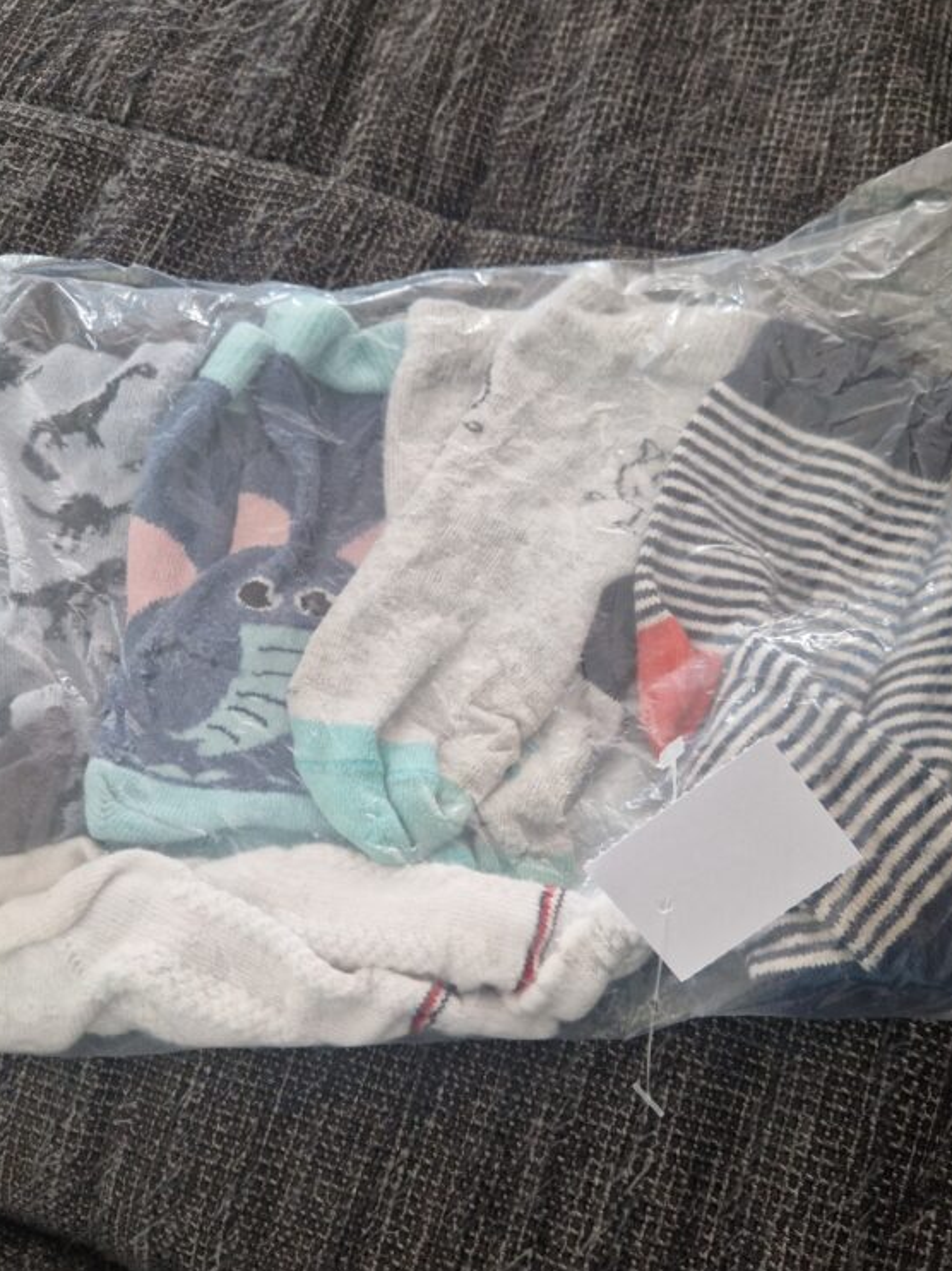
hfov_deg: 45.4
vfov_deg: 58.4
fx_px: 1137
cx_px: 464
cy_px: 636
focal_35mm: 31
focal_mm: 5.4
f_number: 1.8
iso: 64
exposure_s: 1/100
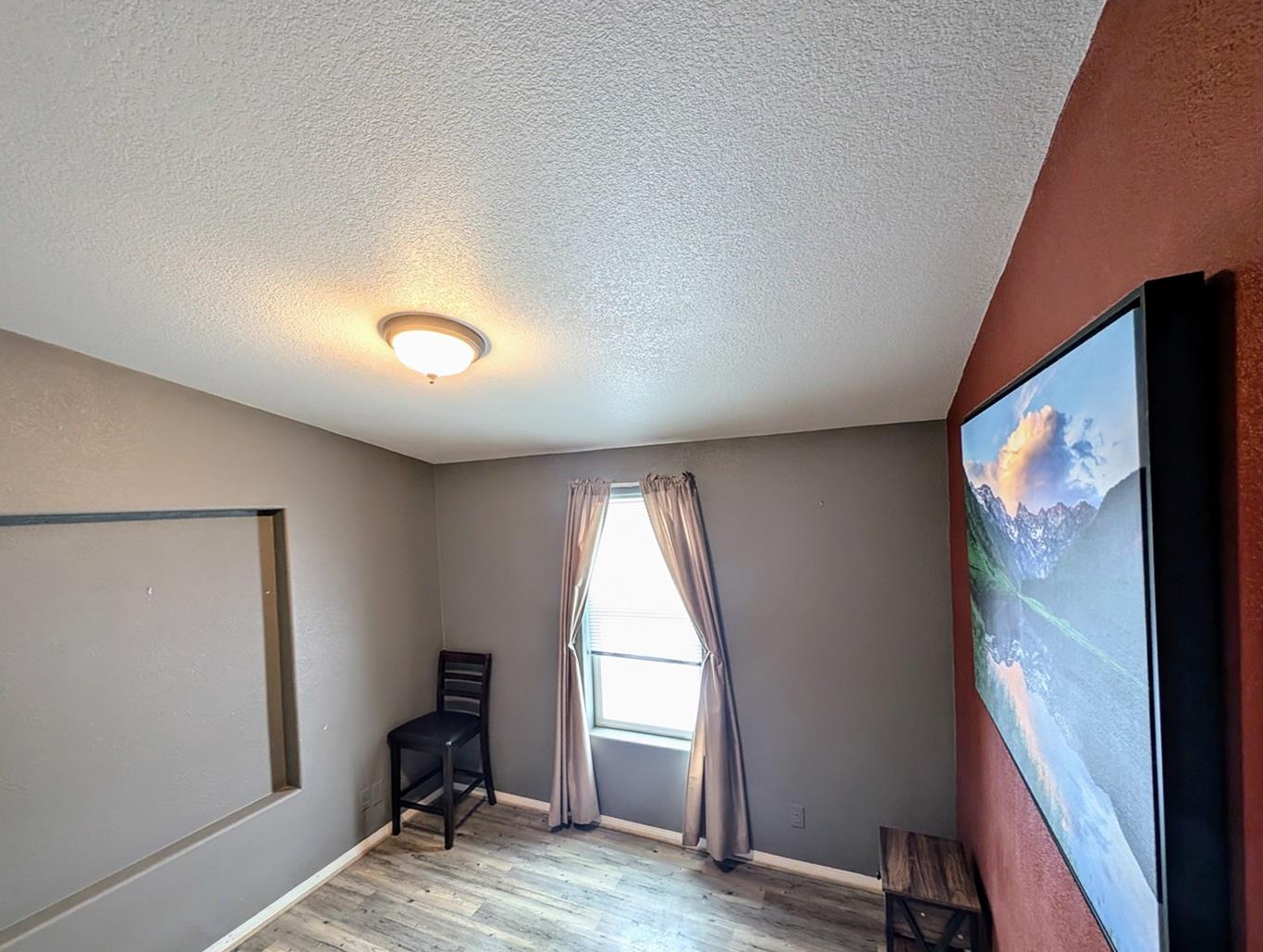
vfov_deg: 85.6
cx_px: 605
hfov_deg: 101.9
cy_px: 517
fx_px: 512
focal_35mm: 14
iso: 135
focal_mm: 2.23
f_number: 1.95
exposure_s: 1/40
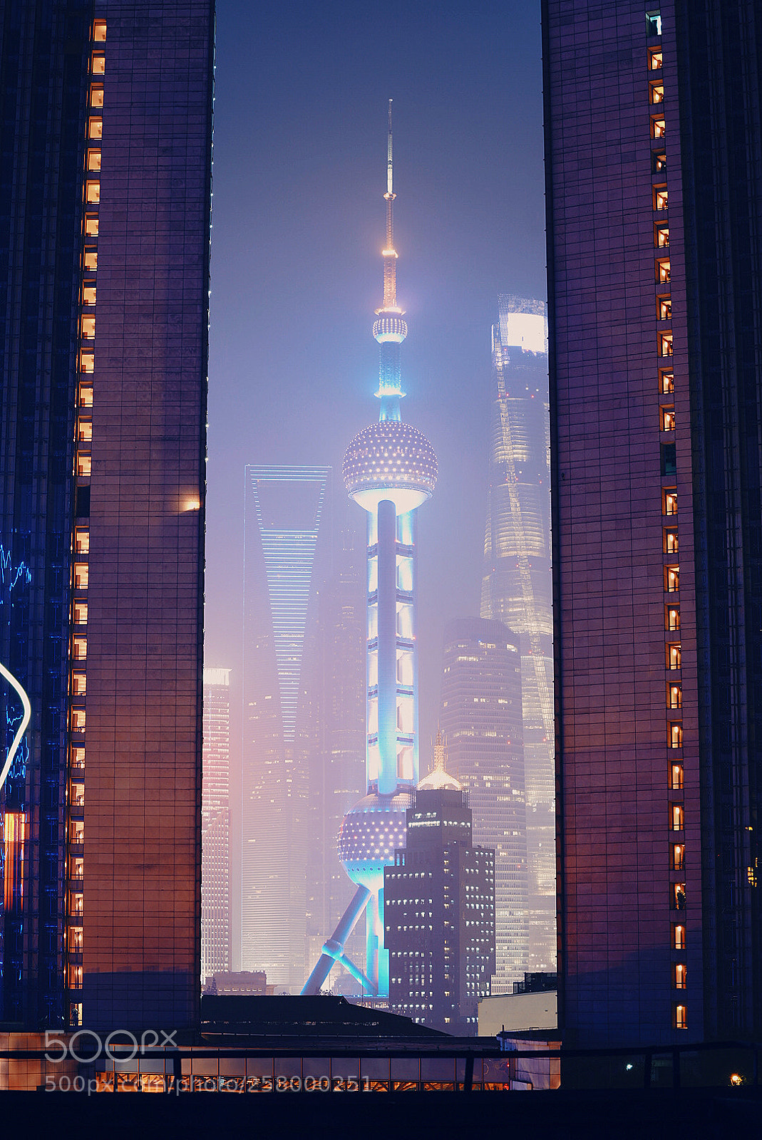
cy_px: 570
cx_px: 381
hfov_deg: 19.5
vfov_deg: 28.8
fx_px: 2219
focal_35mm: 70
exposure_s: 15
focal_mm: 70
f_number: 8
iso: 100
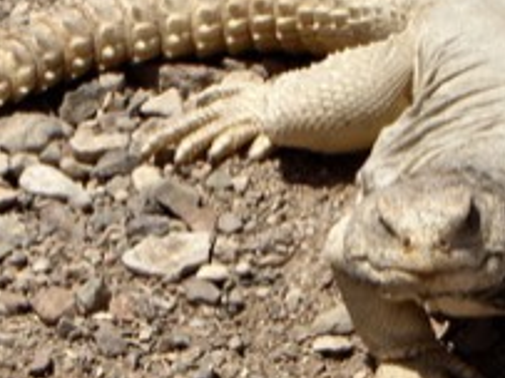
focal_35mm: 464
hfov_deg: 4.3
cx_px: 391
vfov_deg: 3.2
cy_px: 218
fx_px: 6765
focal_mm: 35.06
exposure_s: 1/800
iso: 64
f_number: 5.6
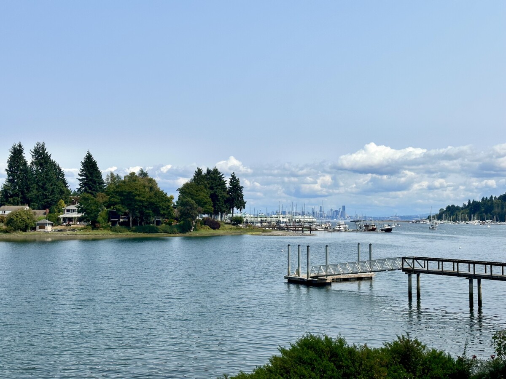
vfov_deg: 30.3
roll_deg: -0.3
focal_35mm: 48
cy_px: 190
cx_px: 253
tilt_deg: +2.3
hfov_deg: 39.7
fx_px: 702
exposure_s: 1/7634
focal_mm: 6.86
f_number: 1.78
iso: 64
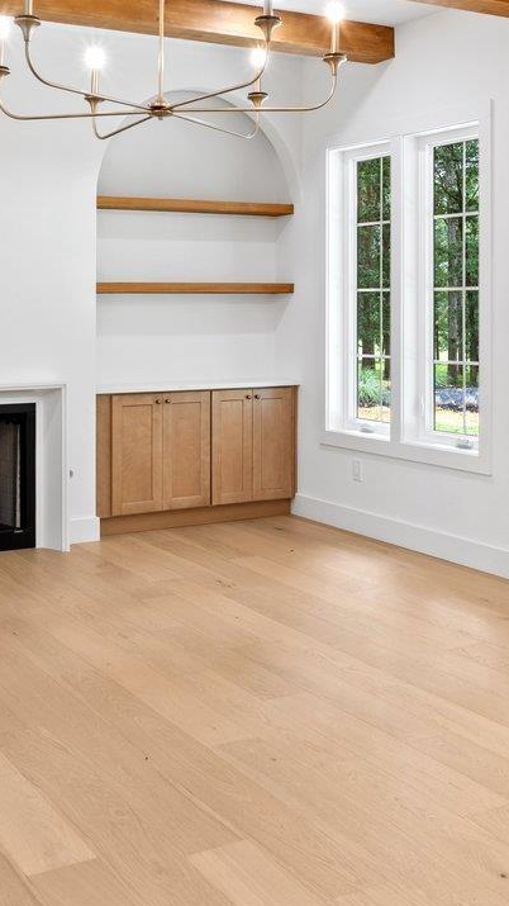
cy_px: 316
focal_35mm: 48
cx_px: 285
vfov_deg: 42.4
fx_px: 1152
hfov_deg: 24.9
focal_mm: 16
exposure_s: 1/3
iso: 250
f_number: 9
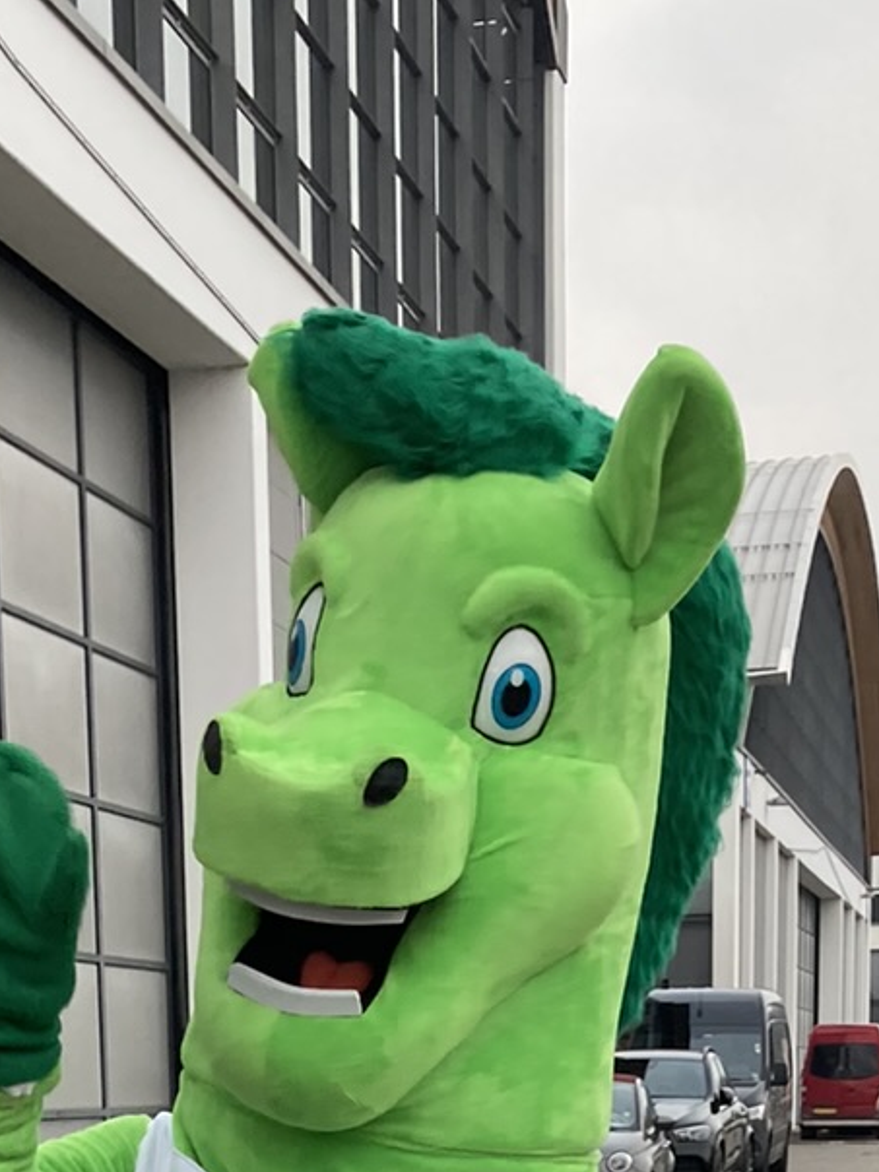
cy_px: 1830
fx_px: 3216
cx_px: 227
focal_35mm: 95
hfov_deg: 15.5
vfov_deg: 18.1
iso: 40
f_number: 1.8
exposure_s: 1/121
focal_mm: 3.99
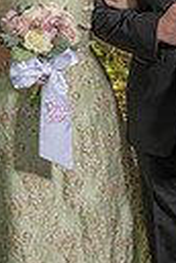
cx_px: 153
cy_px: 92
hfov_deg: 9.8
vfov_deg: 14.7
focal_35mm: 139
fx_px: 1019
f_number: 5.6
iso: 100
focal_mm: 40
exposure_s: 1/160
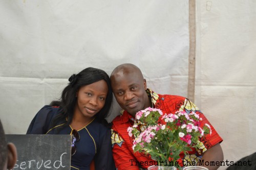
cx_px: 128
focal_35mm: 75
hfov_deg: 27.0
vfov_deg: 18.1
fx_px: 533
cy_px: 85
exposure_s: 1/80
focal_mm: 50
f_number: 5.6
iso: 400
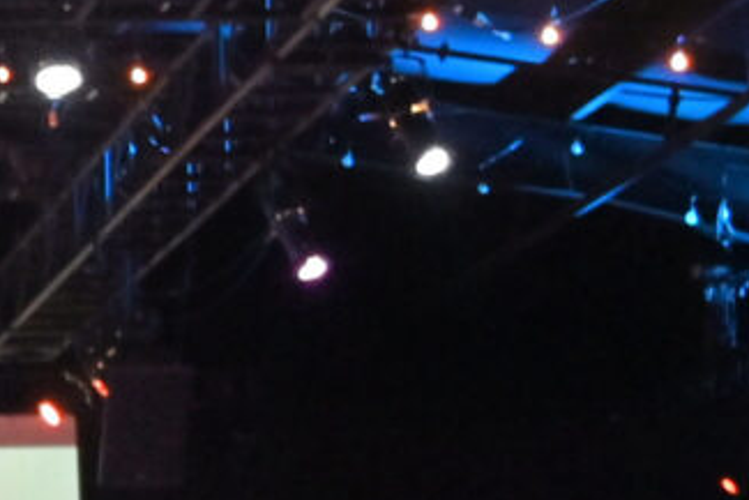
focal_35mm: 189
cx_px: -684
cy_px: 783
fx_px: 3934
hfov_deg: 10.2
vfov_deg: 7.1
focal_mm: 24
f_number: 4
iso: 1600
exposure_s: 1/80
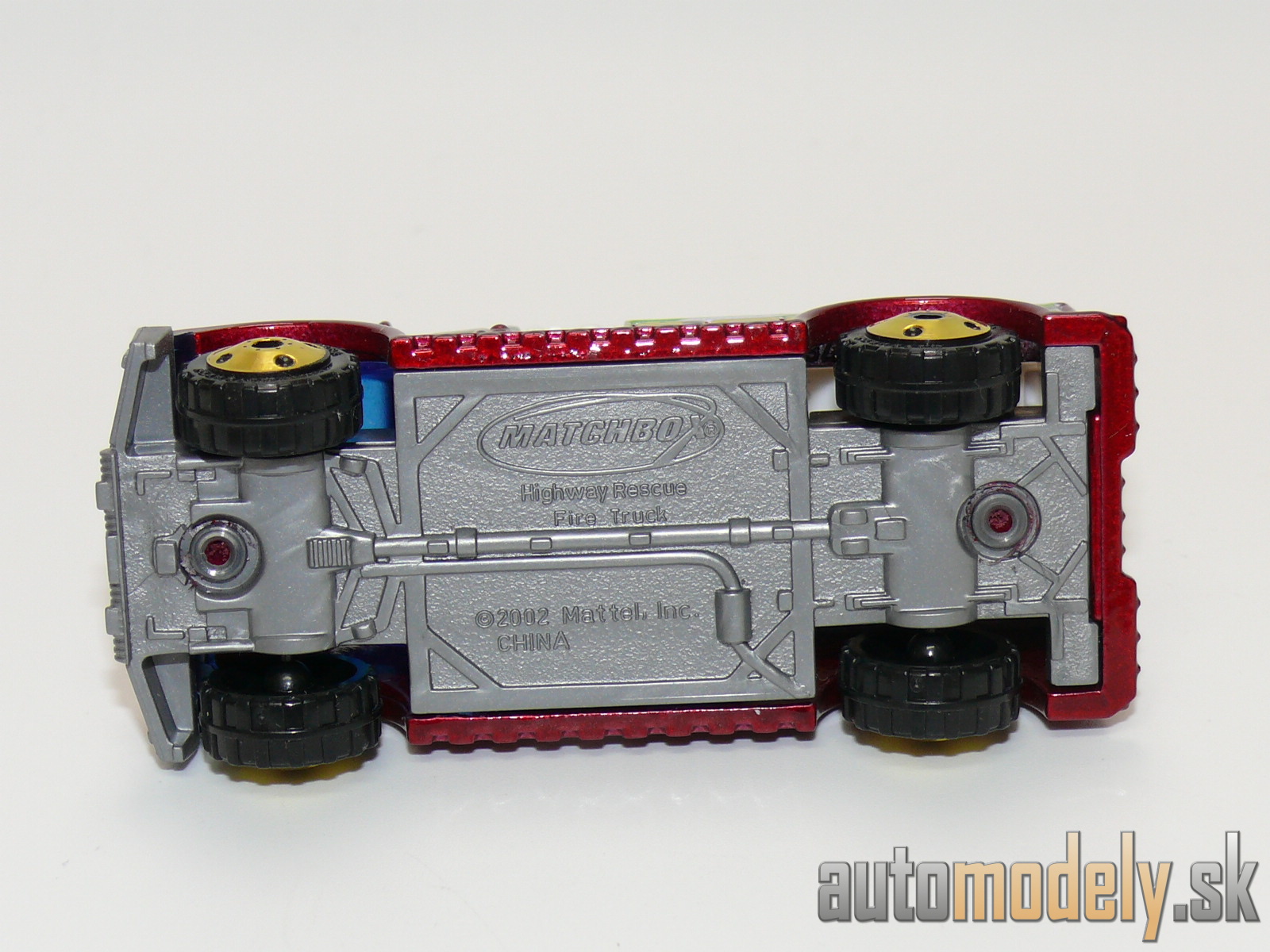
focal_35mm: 102
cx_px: 635
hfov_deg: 19.3
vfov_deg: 14.5
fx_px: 3742
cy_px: 476
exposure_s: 1/30
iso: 100
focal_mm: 13.4
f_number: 4
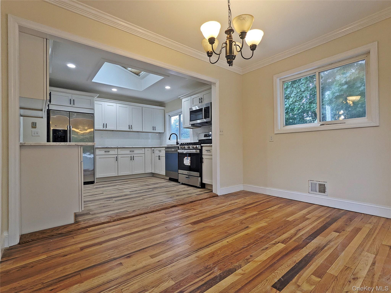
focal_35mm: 16
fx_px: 181
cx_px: 196
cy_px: 146
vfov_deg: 78.1
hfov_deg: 94.5
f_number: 2.2
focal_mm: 2.22
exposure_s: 1/24
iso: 36
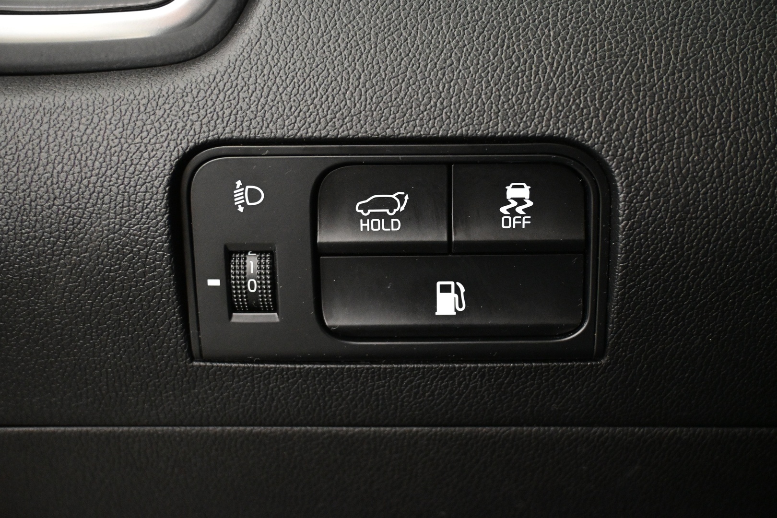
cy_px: 259
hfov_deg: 47.2
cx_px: 388
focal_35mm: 41
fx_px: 890
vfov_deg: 32.4
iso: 4000
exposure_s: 1/25
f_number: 4.5
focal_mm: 27.5
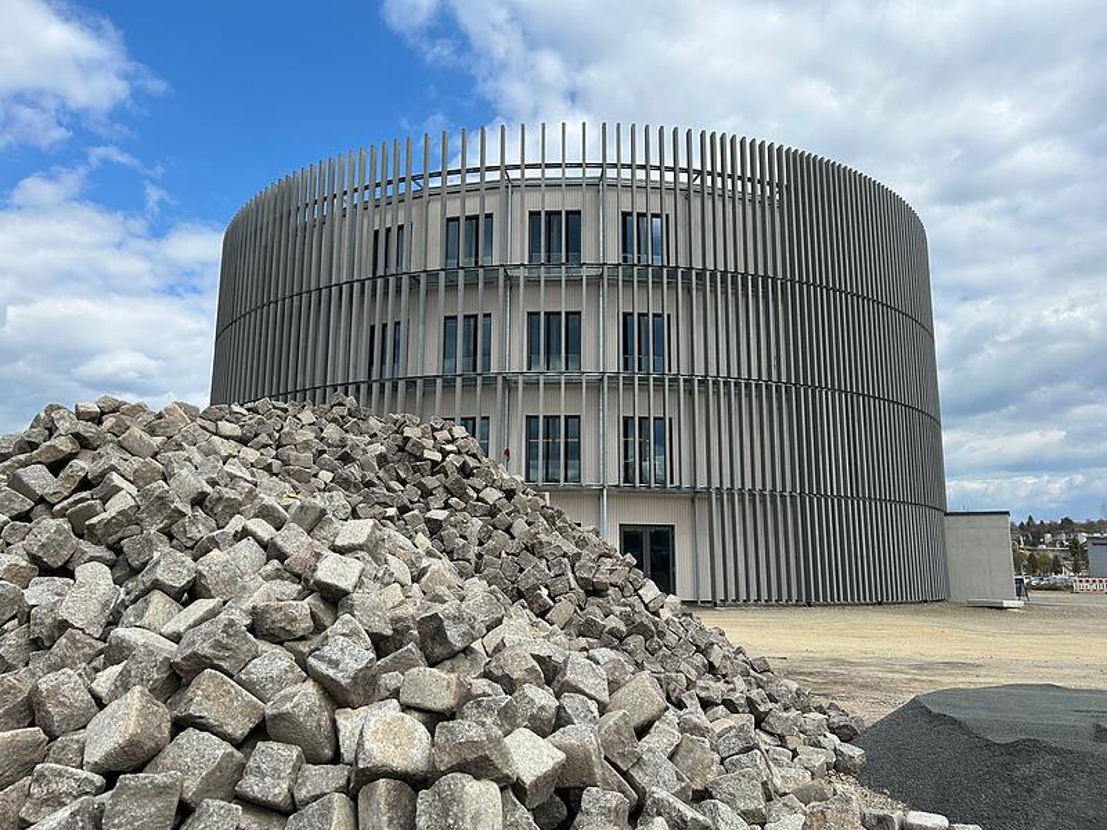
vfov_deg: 53.1
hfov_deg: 67.3
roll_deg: -0.5
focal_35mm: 26
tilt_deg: +11.1
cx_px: 554
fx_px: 831
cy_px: 415
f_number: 1.5
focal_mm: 5.7
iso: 50
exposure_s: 1/4115
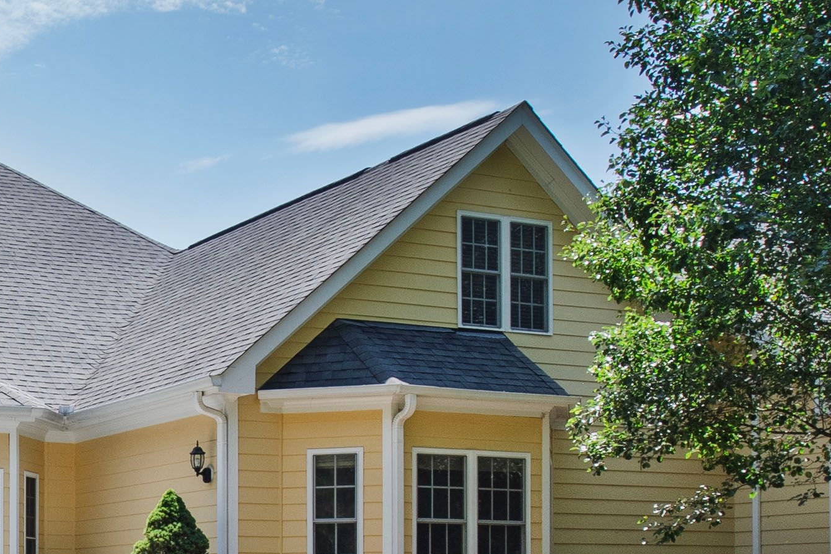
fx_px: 1431
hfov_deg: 30.0
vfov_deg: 21.1
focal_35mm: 62
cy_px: 563
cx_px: -19
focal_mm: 10
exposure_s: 1/160
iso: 100
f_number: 8
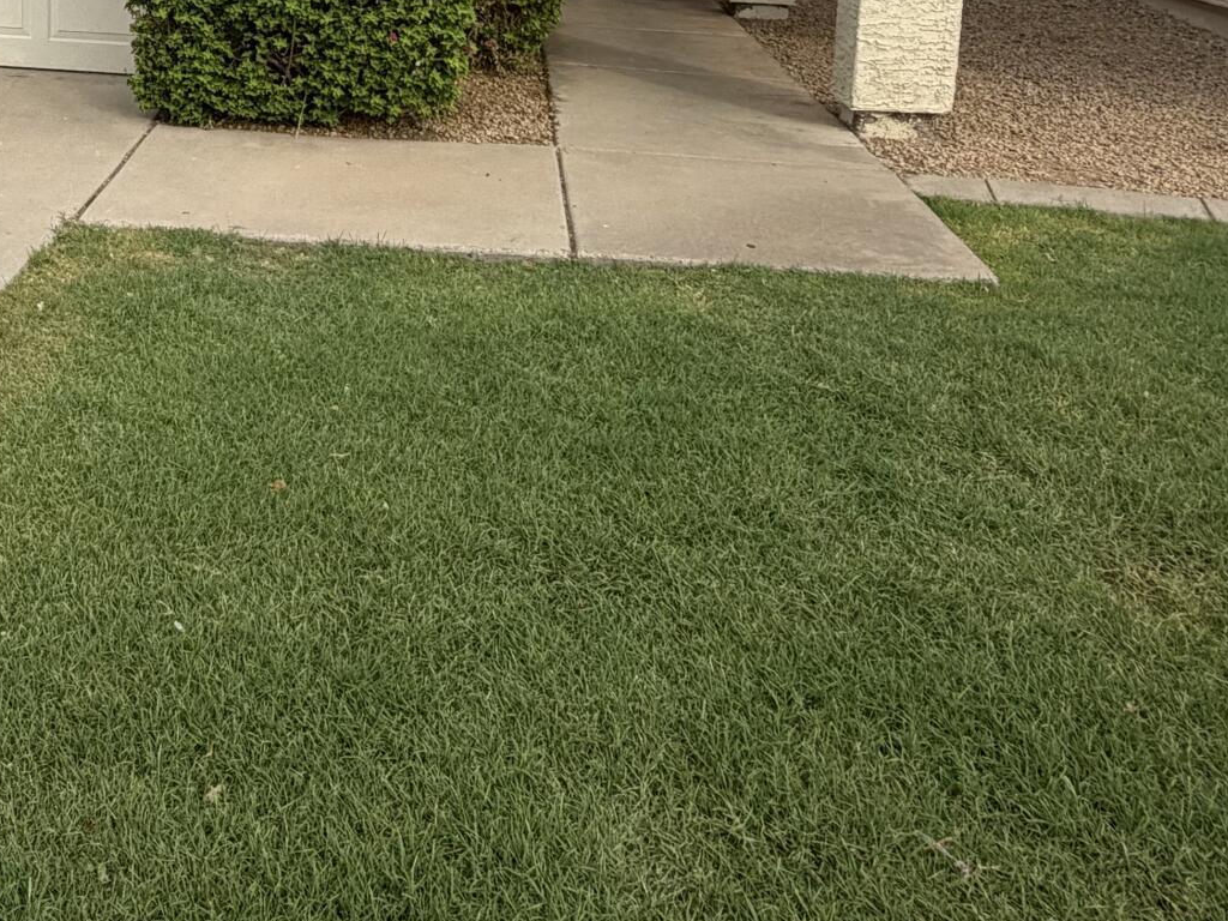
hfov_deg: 42.4
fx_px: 1454
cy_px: -5
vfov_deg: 32.3
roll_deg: -0.6
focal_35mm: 41
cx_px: 151
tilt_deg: -7.1
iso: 40
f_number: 2.2
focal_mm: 2.22
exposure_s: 1/770
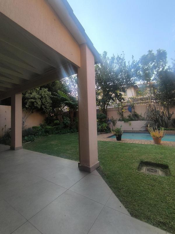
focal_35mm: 16
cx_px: 88
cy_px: 117
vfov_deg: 94.5
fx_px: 108
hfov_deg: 78.1
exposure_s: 1/460
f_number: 2.2
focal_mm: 1.65
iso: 50
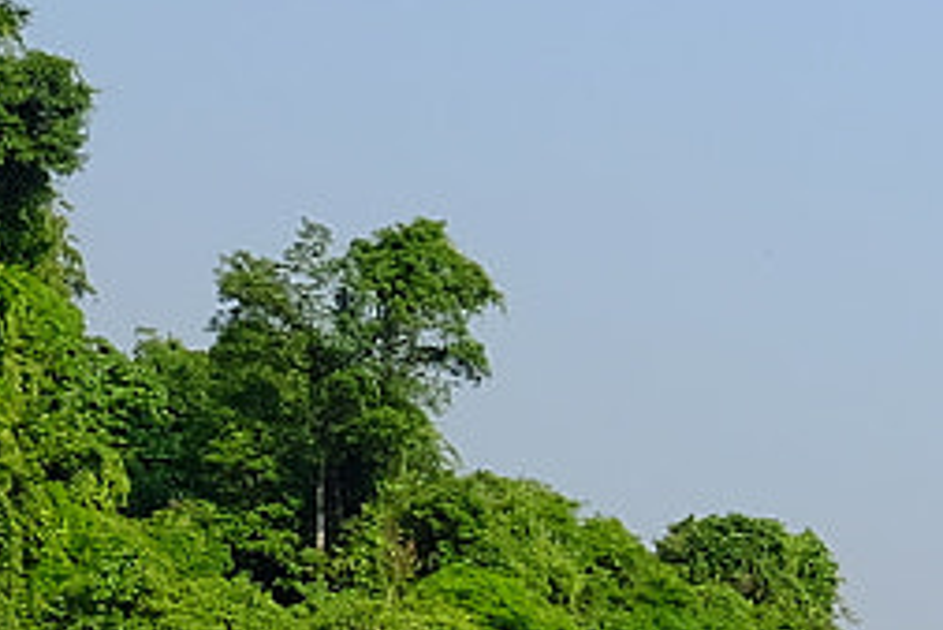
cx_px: 2121
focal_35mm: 221
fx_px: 5792
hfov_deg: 8.6
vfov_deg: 6.1
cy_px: 1163
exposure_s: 1/280
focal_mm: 23
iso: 200
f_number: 8
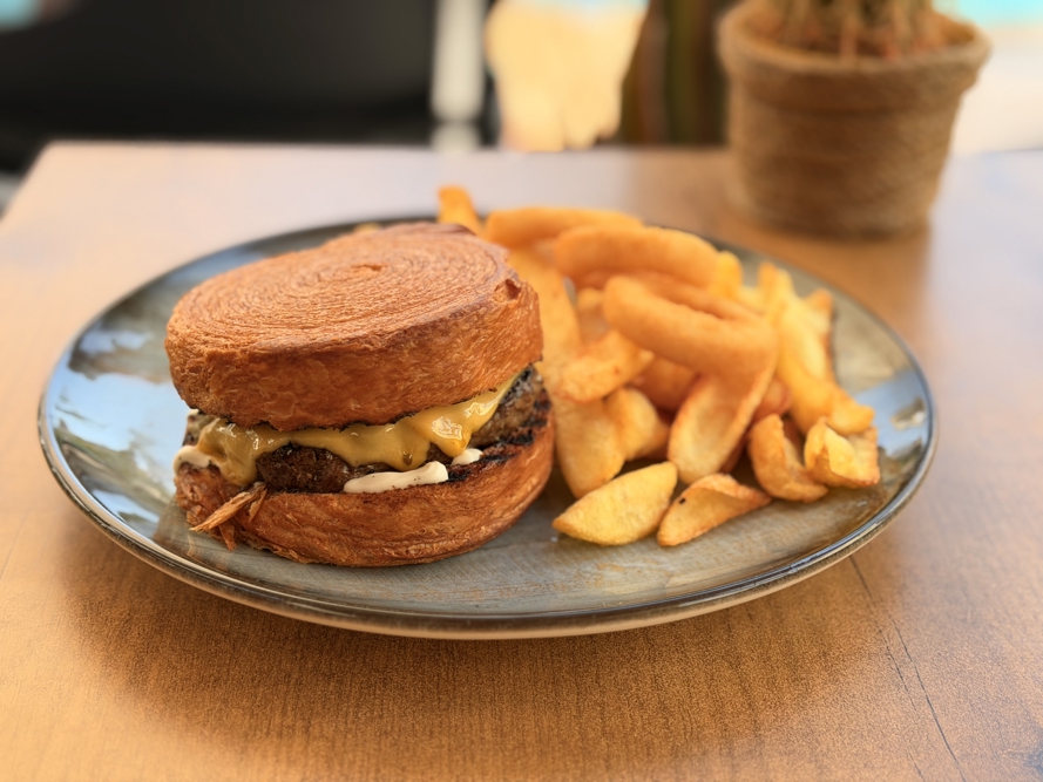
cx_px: 522
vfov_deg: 30.3
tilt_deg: -28.6
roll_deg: -0.6
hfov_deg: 39.7
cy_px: 391
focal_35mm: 48
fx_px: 1446
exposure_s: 1/587
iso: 80
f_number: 1.78
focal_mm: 6.76
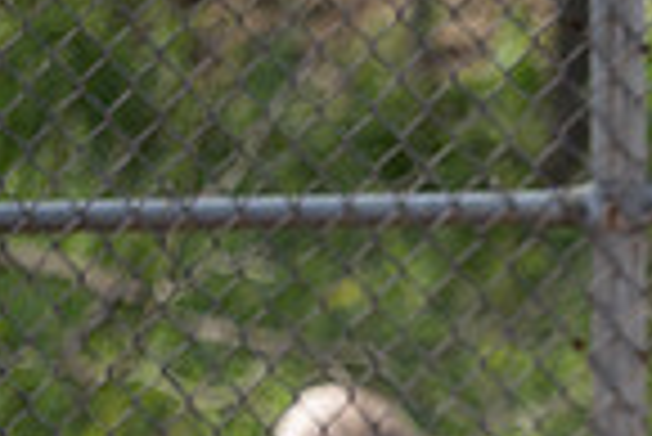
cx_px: 1178
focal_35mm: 658
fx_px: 11929
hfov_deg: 3.1
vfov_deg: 2.1
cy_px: 681
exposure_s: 1/2000
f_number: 3.2
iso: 200
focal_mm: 165
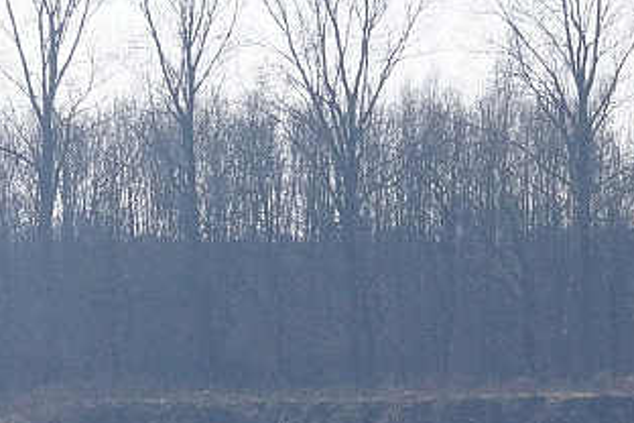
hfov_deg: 4.9
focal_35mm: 423
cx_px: 648
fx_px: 7441
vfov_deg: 3.2
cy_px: 707
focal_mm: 55
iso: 800
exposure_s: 1/2000
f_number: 11
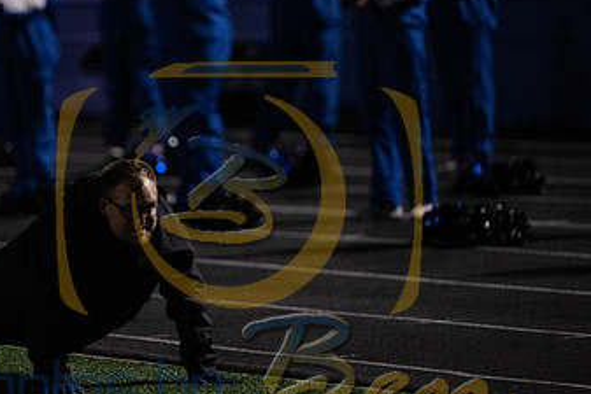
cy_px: 243
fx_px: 5649
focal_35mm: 344
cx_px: 203
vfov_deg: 4.0
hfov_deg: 6.0
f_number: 2.8
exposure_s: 1/1250
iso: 5000
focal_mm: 200
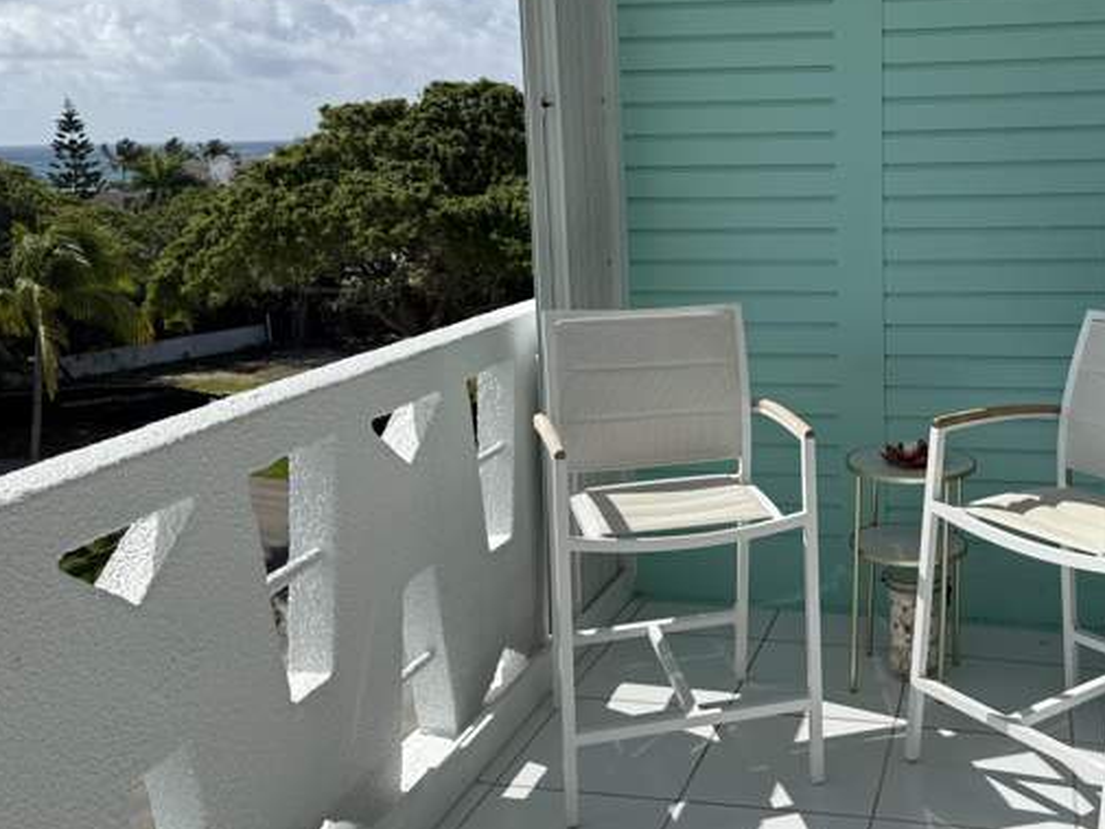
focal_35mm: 38
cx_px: 829
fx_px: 1213
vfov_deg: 37.5
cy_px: 311
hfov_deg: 47.2
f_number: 1.78
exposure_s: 1/7353
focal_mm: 6.76
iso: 80
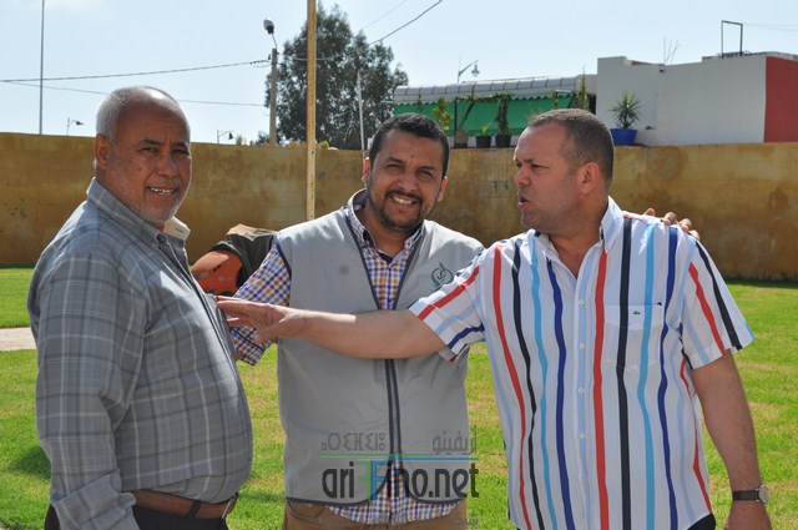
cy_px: 265
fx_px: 1395
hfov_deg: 31.9
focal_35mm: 63
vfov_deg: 21.5
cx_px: 399
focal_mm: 42
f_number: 10
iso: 200
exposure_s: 1/400
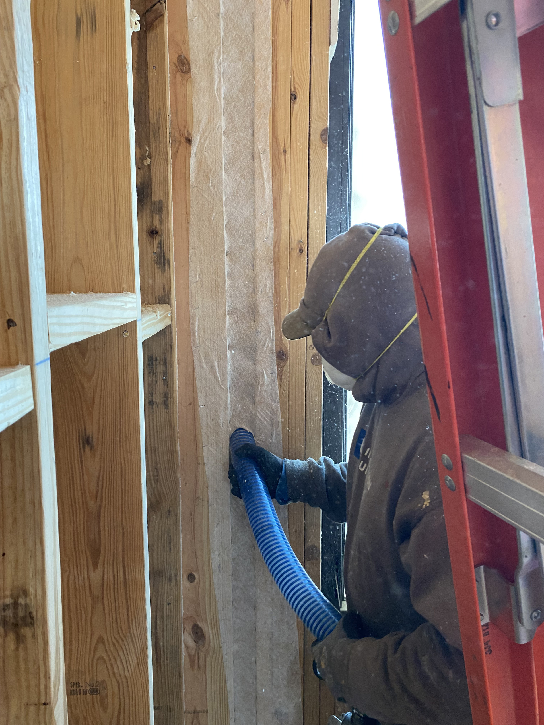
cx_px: 272
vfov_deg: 67.3
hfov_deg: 53.1
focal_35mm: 26
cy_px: 362
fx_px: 545
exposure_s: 1/60
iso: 200
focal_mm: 4.25
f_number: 1.8
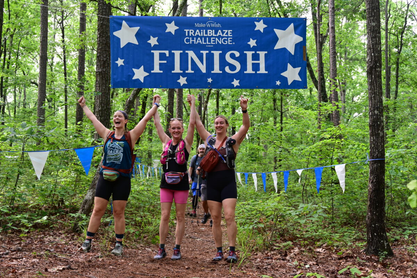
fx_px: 463
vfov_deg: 33.3
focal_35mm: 40
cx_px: 208
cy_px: 139
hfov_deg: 48.5
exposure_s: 1/40
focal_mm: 40
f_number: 5
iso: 180
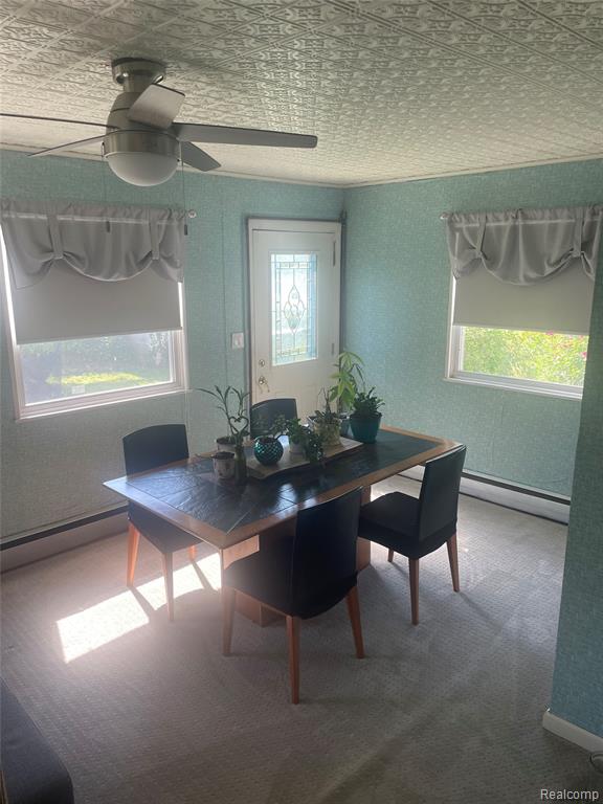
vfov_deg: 67.3
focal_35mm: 26
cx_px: 302
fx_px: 604
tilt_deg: -13.4
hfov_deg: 53.1
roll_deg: +0.5
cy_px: 402
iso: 50
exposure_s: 1/121
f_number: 1.6
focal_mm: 4.2
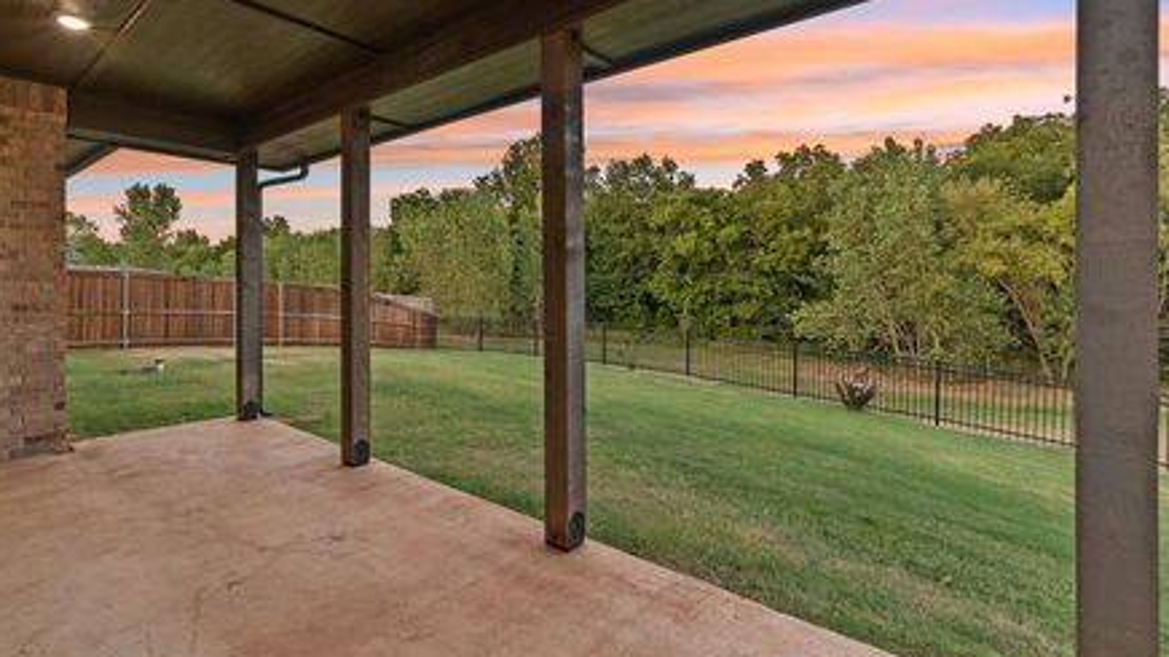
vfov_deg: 60.6
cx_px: 531
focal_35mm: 18
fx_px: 558
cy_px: 275
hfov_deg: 92.4
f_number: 8
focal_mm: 10
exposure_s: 1/4
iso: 200
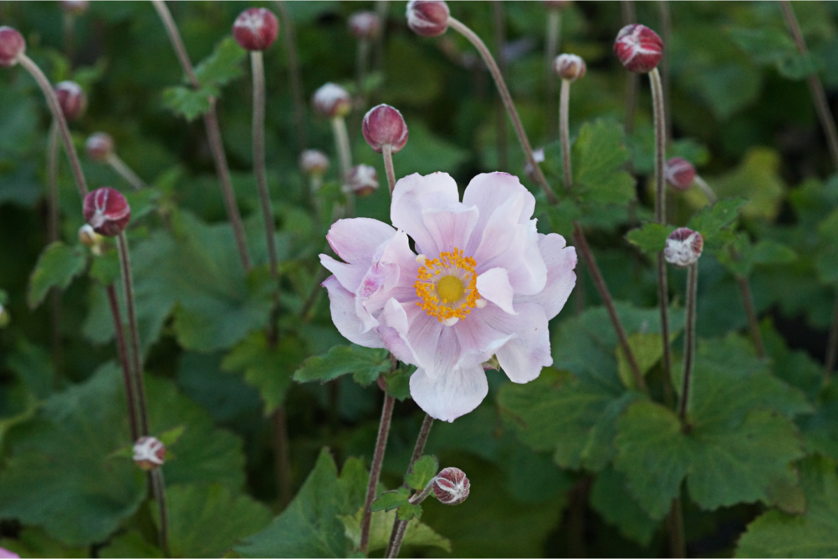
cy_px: 280
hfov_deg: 13.7
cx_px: 419
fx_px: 3491
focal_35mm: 150
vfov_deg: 9.1
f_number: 7.1
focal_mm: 100
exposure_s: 1/160
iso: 1600
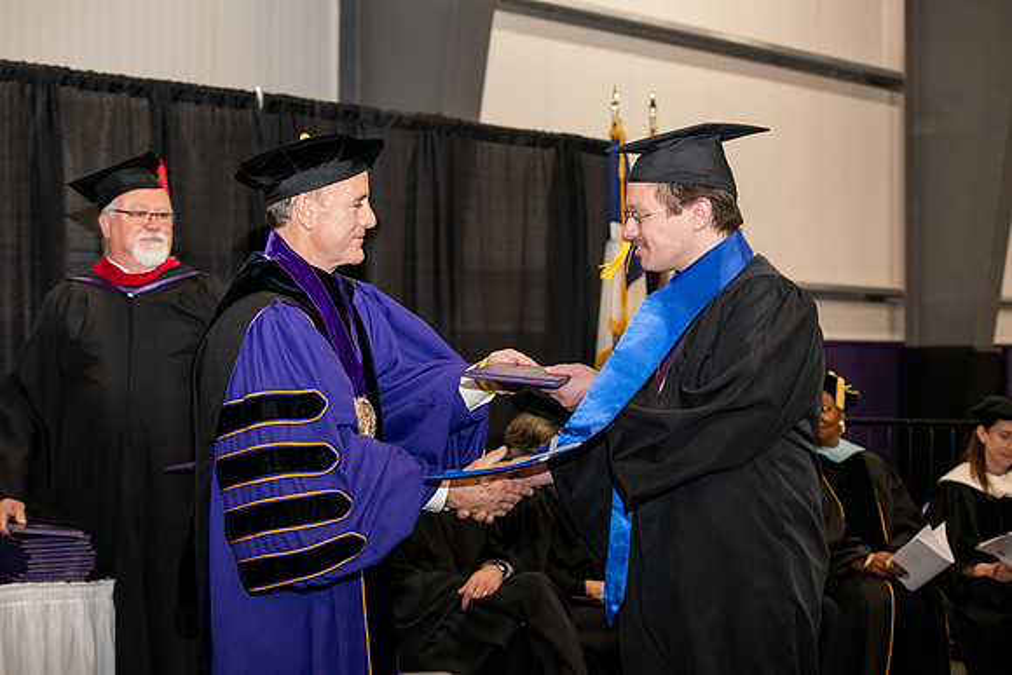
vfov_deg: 19.5
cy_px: 338
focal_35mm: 70
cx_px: 506
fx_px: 1968
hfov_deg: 28.8
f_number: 5
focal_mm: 70
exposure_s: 1/200
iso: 2000
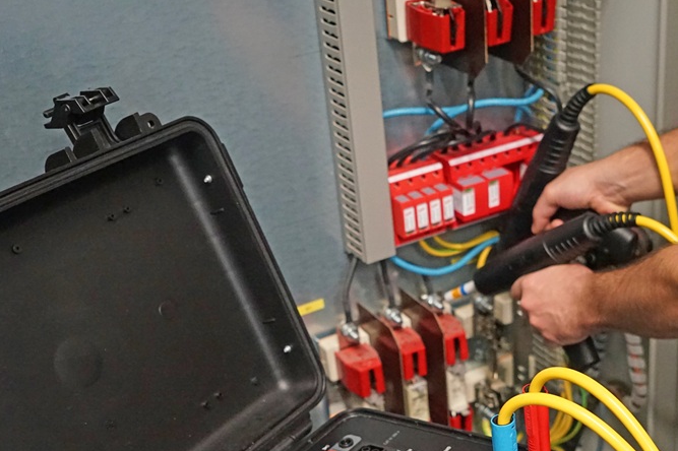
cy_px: 404
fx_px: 1016
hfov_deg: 36.5
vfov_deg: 24.3
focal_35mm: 54
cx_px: 455
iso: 5000
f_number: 4
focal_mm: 30
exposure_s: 1/160
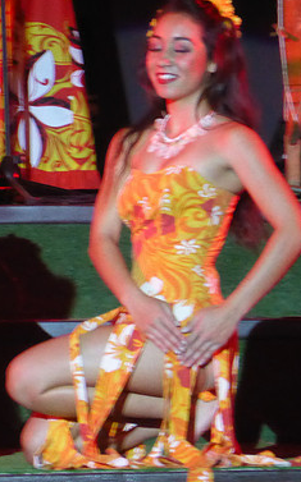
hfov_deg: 1.5
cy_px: 208
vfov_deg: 2.4
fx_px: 11336
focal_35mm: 862
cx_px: 77
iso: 1000
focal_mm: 86
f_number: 6.4
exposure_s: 1/8
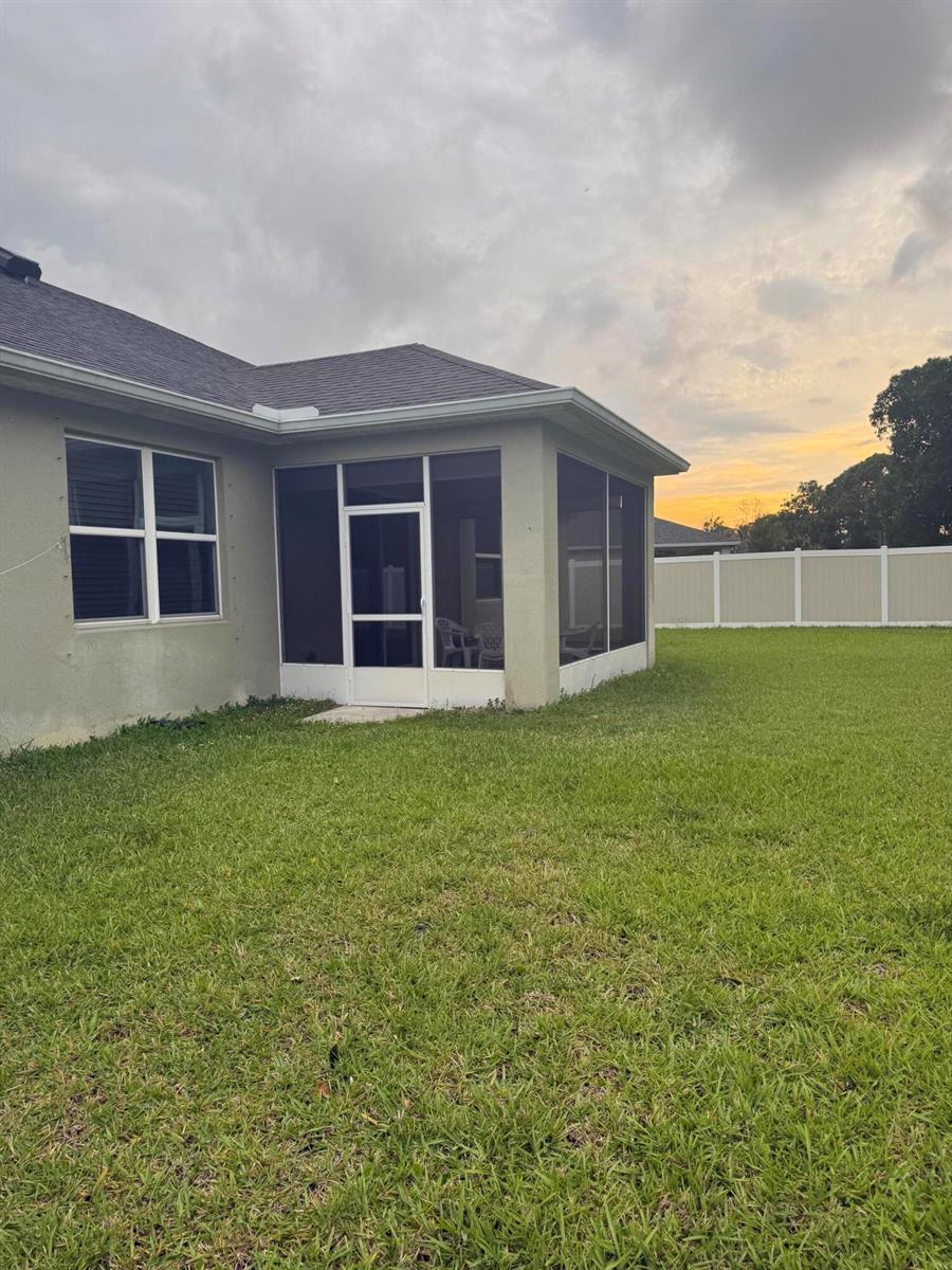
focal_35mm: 24
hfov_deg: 56.8
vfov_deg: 71.6
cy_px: 635
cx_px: 476
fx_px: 880
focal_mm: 6.76
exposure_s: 1/532
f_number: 1.78
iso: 80
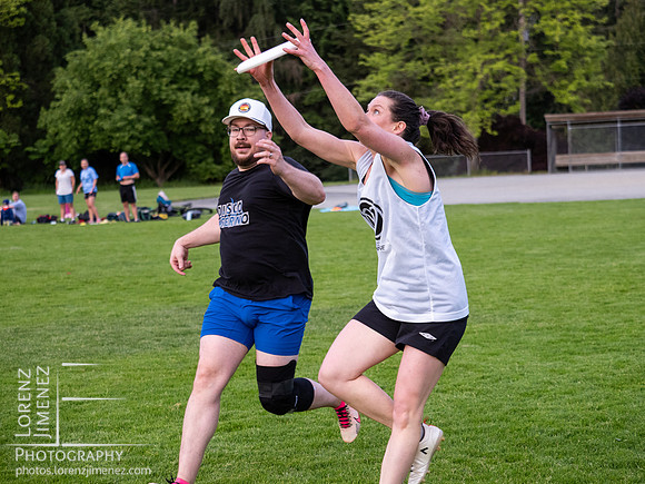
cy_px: 242
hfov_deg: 24.4
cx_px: 322
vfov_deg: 18.4
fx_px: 1491
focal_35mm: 80
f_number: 2.8
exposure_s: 1/800
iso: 800
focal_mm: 40
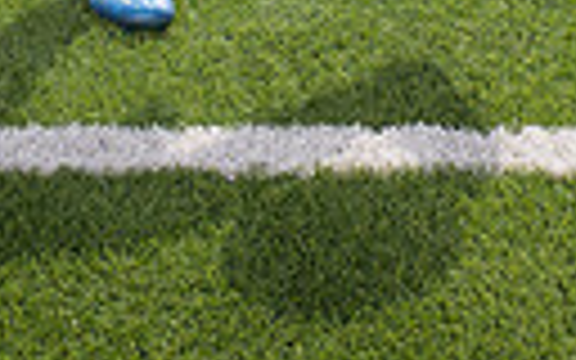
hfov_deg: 16.7
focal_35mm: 125
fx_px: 1962
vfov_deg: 9.0
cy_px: -634
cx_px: 194
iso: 125
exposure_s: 1/400
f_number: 7.1
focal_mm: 35
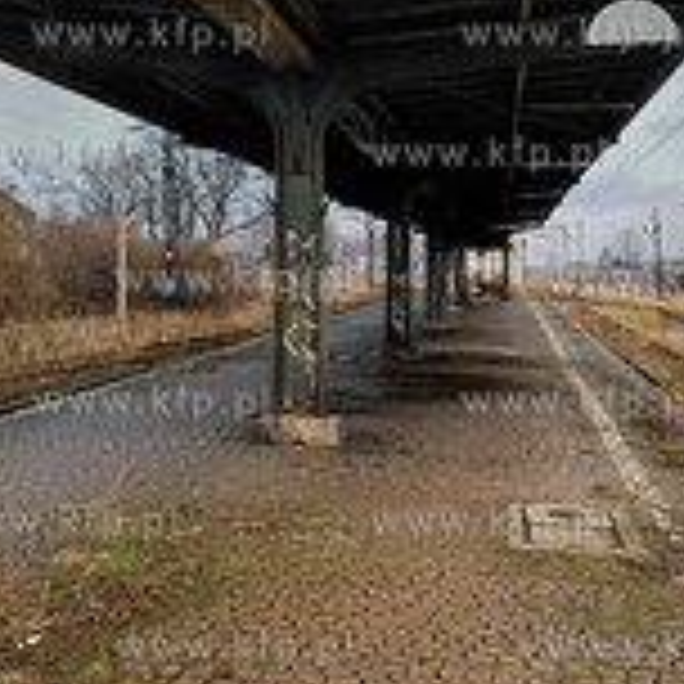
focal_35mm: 47
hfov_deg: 36.0
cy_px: 342
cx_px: 392
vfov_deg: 36.1
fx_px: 1051
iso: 200
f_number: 9
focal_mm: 14
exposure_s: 1/125
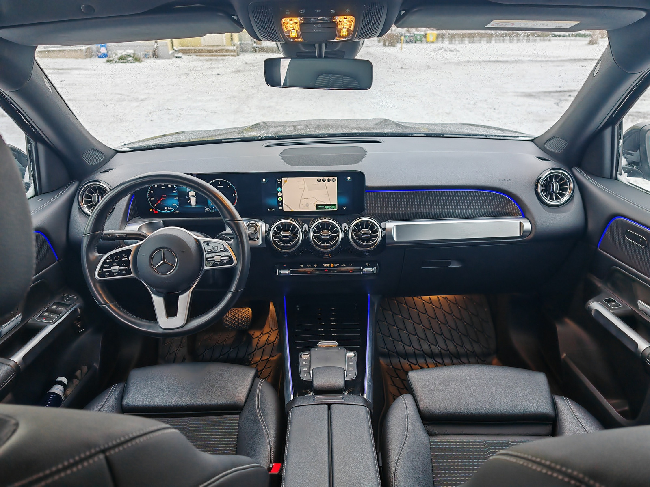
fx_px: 507
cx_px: 325
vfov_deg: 51.4
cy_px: 244
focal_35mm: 27
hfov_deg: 65.3
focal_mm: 7.62
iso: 64
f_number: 1.6
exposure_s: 1/50
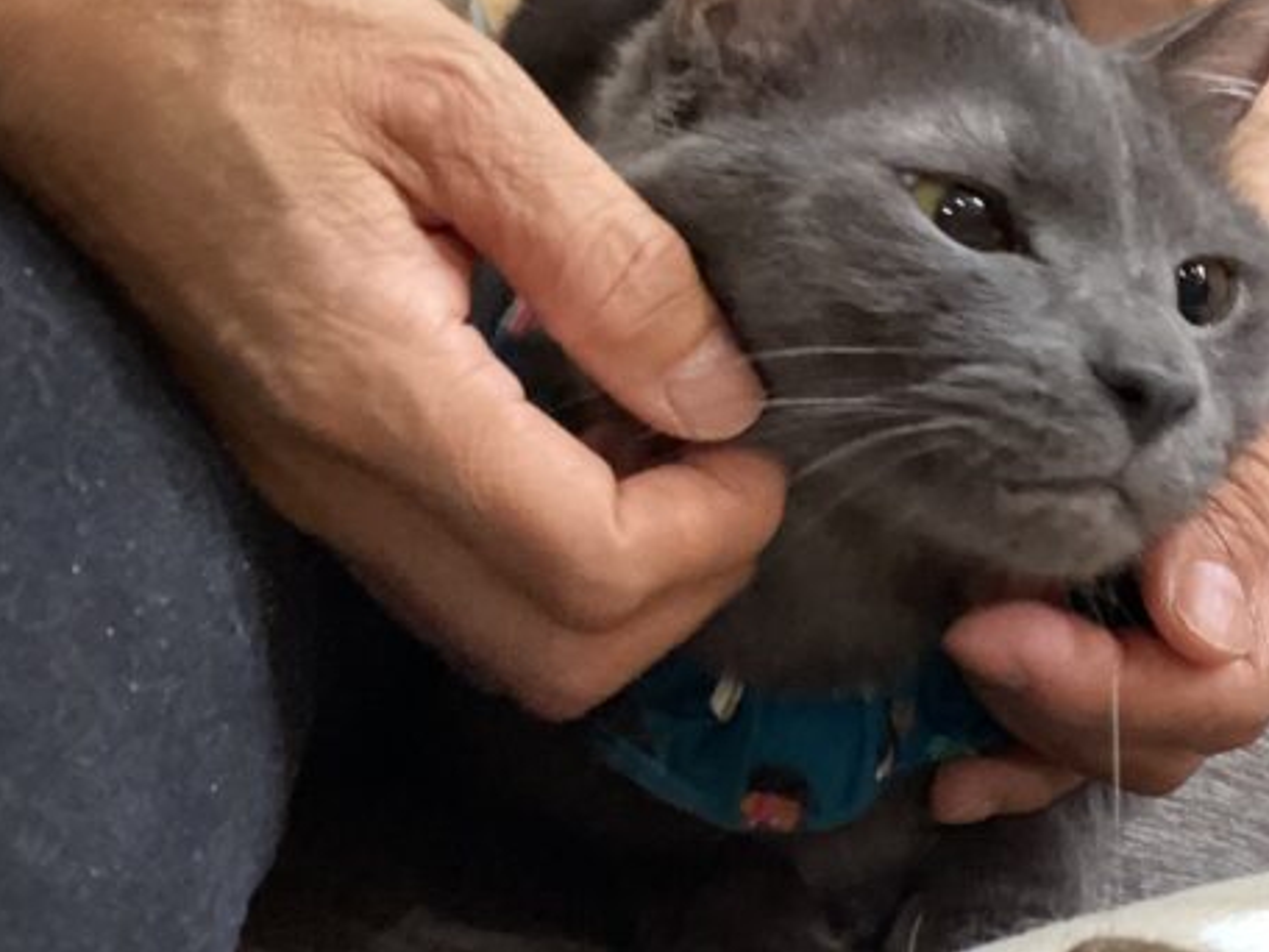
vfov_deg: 21.6
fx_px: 2493
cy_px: 395
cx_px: 1019
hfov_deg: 28.0
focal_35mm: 68
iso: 250
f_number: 2.4
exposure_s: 1/60
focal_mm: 3.3
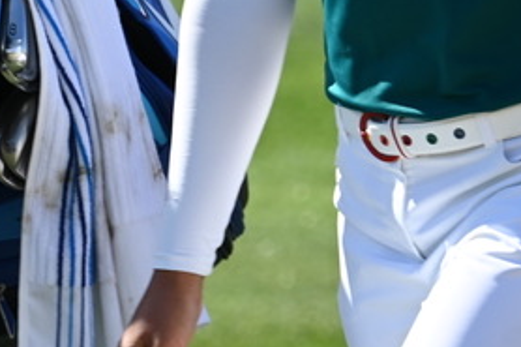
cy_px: -203
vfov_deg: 0.6
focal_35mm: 2346
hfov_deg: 0.9
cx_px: 300
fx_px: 33930
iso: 220
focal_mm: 400
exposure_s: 1/640
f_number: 5.6
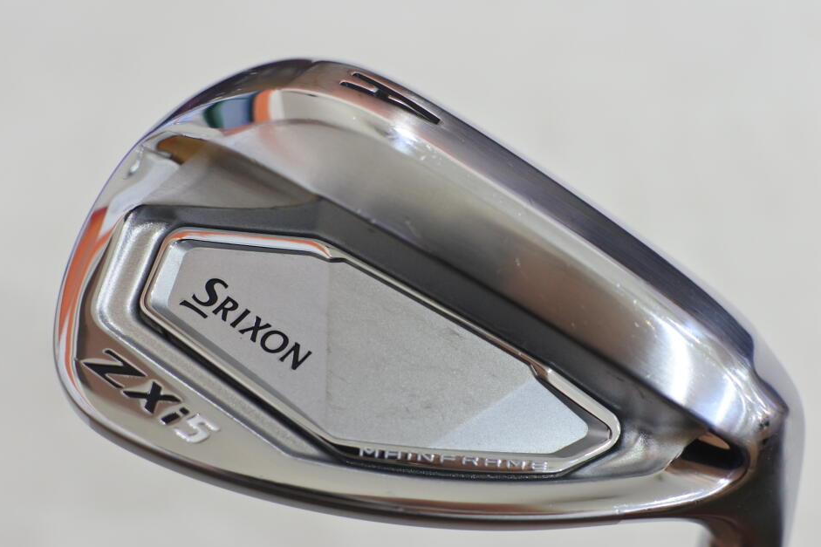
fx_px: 1140
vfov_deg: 27.0
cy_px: 278
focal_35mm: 50
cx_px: 416
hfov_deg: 39.6
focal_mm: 18.5
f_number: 2.8
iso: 720
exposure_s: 1/125
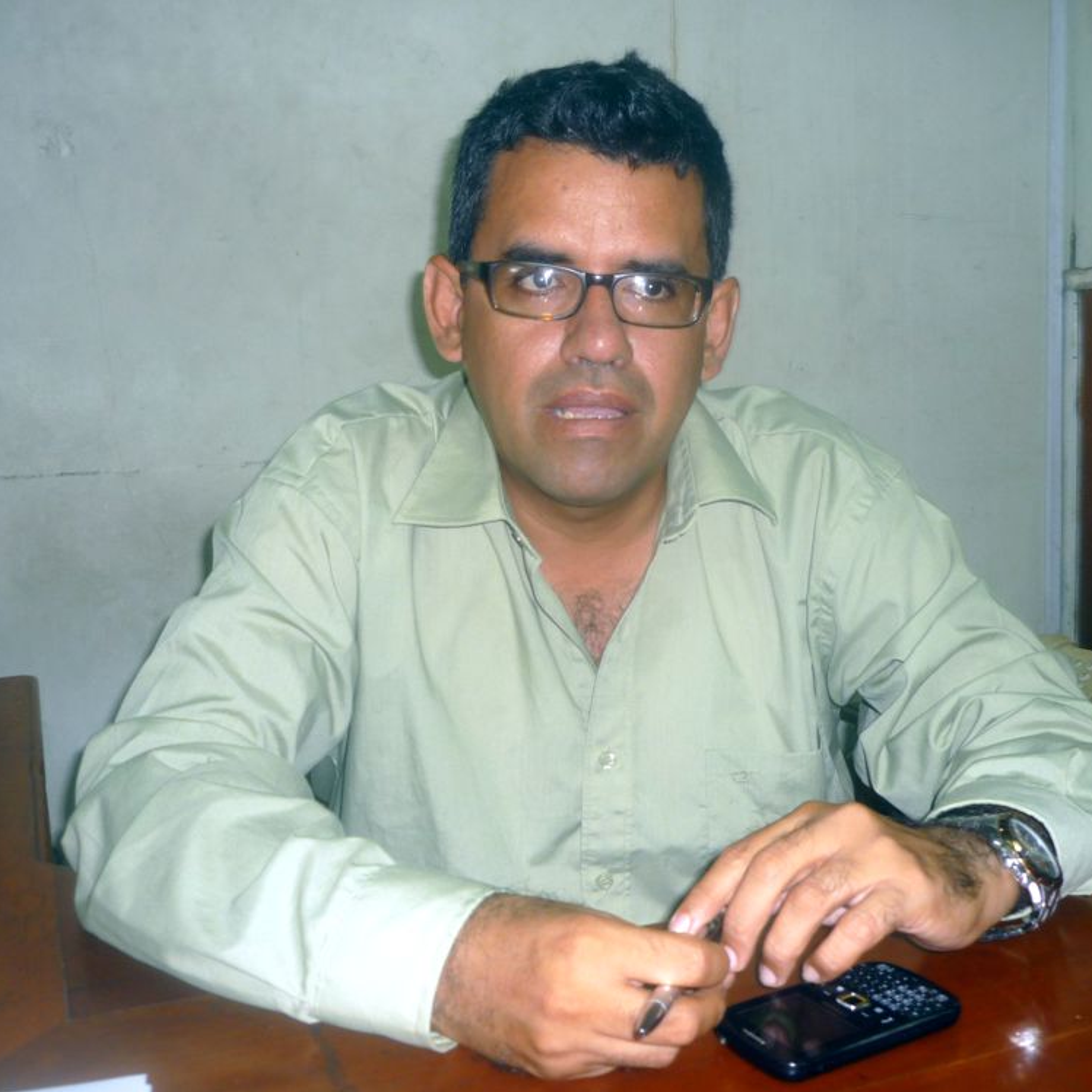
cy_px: 546
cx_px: 606
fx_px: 1392
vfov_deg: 42.8
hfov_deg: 42.8
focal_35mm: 39
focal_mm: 5.5
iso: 100
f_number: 2.8
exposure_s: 1/30
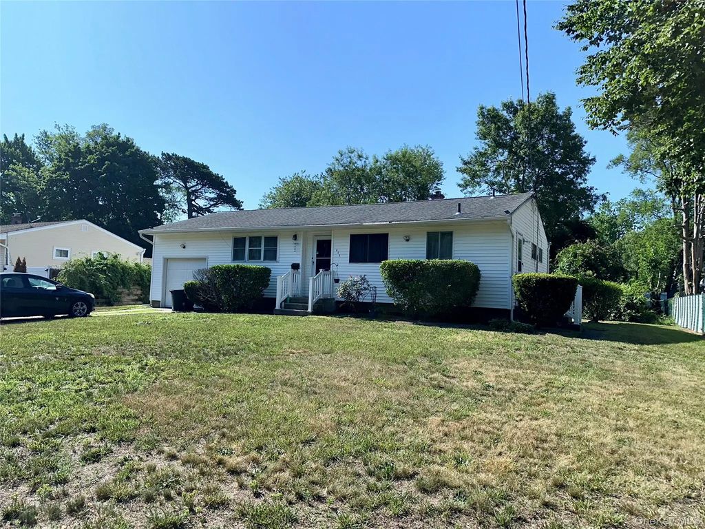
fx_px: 489
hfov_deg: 71.6
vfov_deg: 56.8
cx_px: 352
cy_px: 264
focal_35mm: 24
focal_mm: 6.86
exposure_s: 1/7042
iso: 50
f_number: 1.78
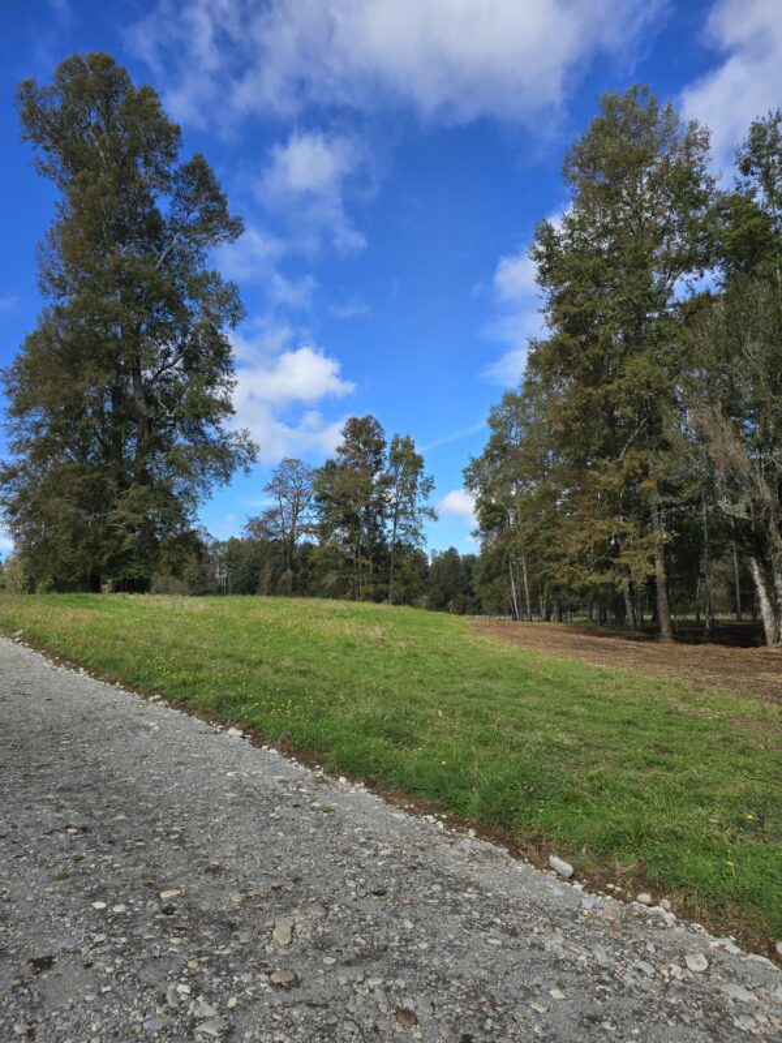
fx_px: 693
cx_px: 391
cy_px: 522
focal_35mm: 23
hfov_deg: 58.9
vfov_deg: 73.9
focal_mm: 6.3
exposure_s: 1/566
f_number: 1.7
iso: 12
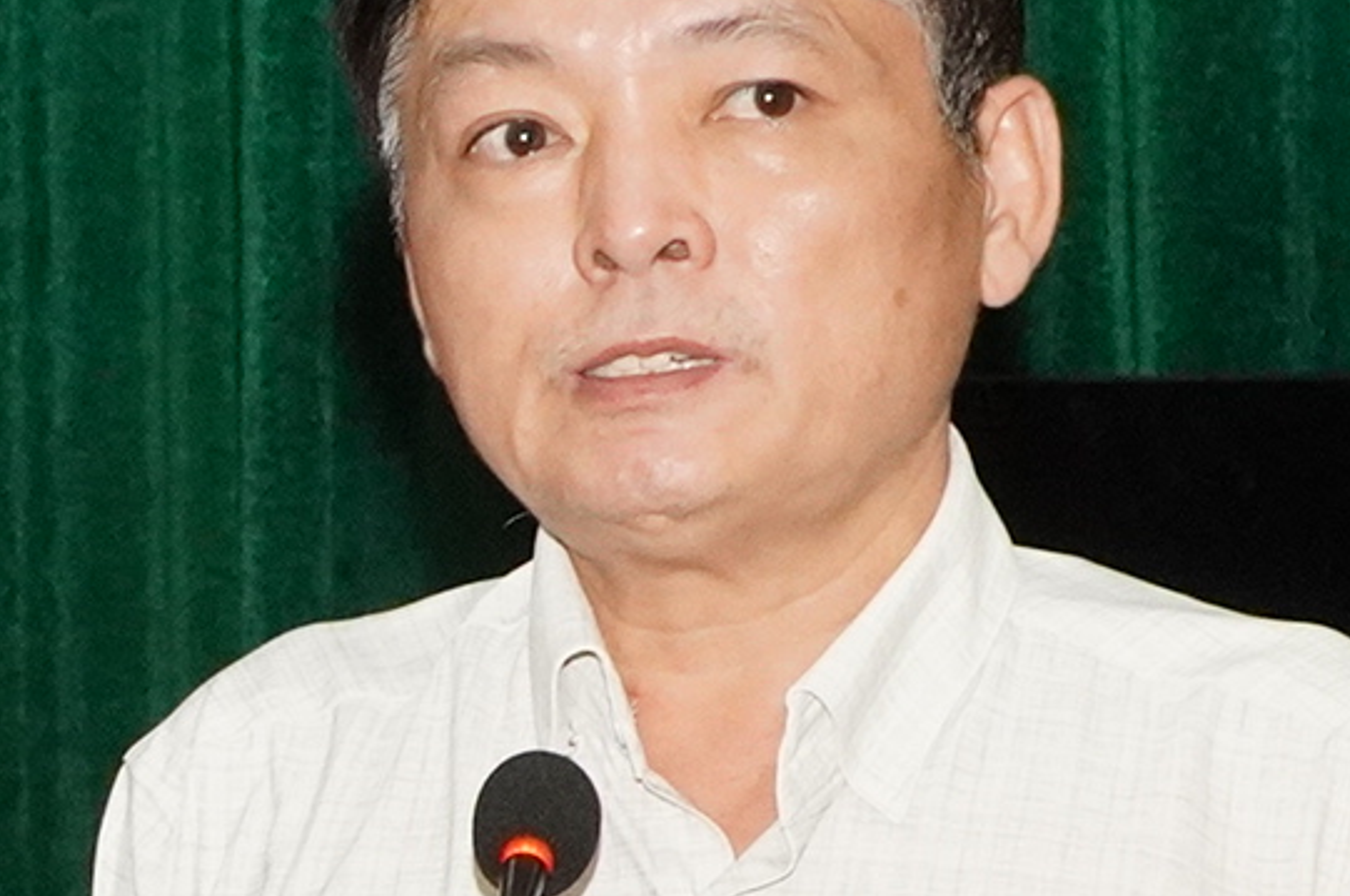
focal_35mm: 259
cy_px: 943
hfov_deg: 7.8
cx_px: -679
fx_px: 9690
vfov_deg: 5.3
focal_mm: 31
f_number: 9
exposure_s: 1/125
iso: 3200
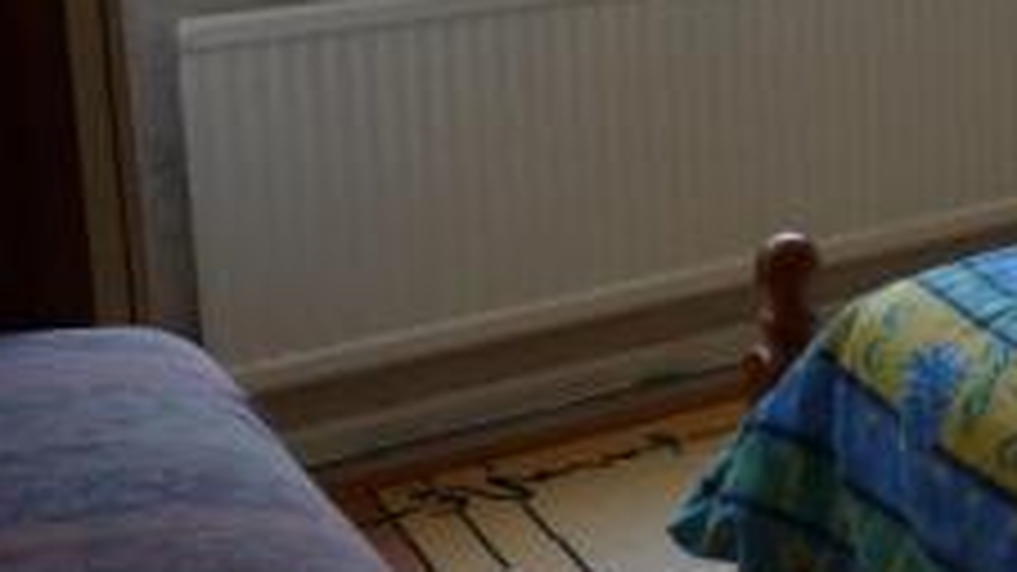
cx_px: 1258
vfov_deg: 15.5
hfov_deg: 24.8
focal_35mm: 76
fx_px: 2049
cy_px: -43
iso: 100
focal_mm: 4.8
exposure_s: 1/30
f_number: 2.8
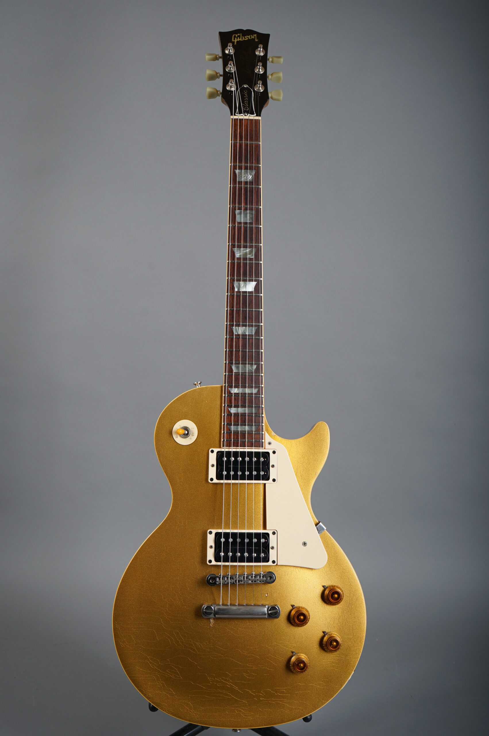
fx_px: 919
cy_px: 368
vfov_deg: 43.6
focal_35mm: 45
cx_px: 244
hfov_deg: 29.8
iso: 125
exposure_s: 1/160
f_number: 8
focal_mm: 45
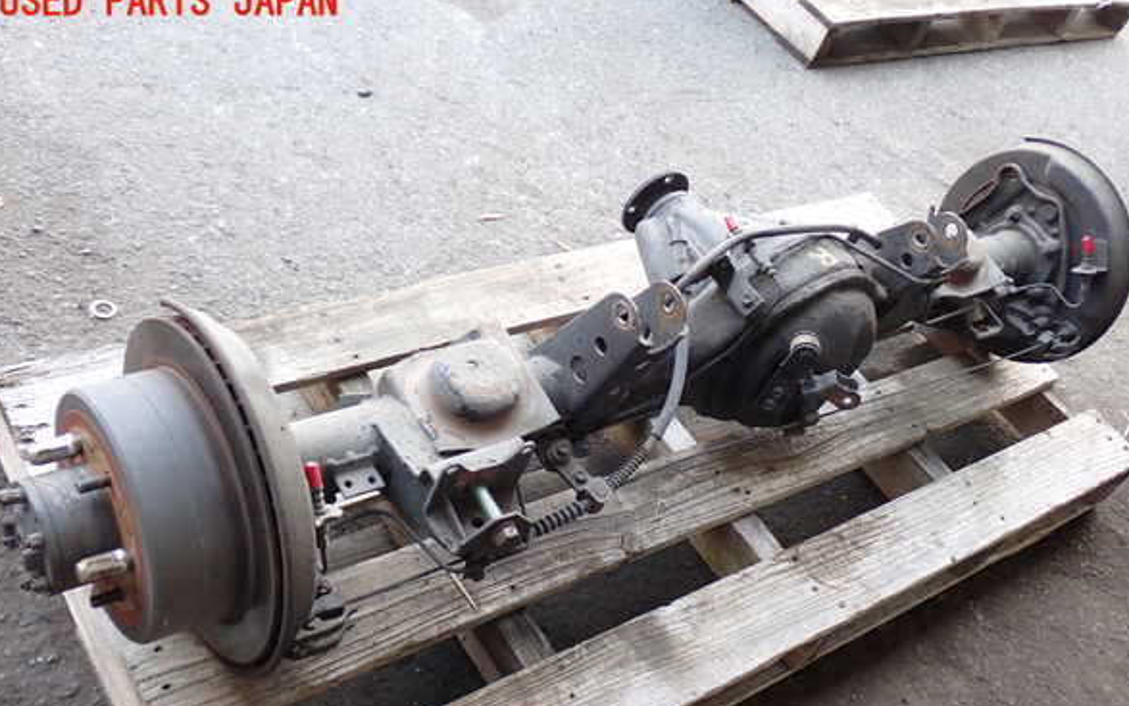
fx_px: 1200
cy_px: 412
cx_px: 565
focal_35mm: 39
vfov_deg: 32.7
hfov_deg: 50.4
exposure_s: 1/40
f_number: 2.5
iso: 200
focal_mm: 6.37
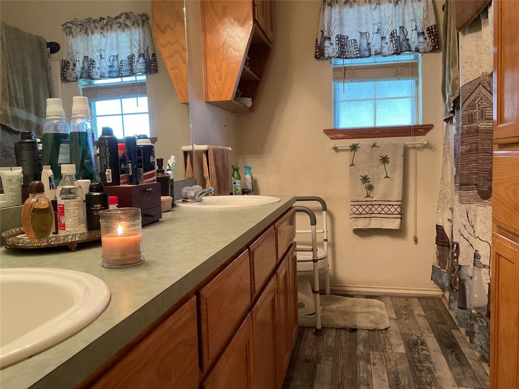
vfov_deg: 48.2
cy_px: 194
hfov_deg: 61.7
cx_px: 260
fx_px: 435
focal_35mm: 29
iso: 160
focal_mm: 3
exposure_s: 1/60
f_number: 1.8
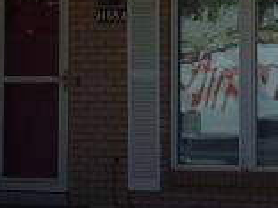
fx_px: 2907
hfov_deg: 5.5
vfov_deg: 4.1
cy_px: -12
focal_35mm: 362
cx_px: 278
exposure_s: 1/400
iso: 64
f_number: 5.2
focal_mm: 9
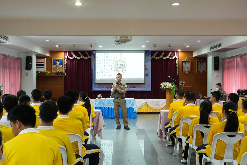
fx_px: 340
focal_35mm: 50
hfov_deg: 40.0
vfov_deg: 27.3
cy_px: 82
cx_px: 124
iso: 8000
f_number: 6.3
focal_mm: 33
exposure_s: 1/125
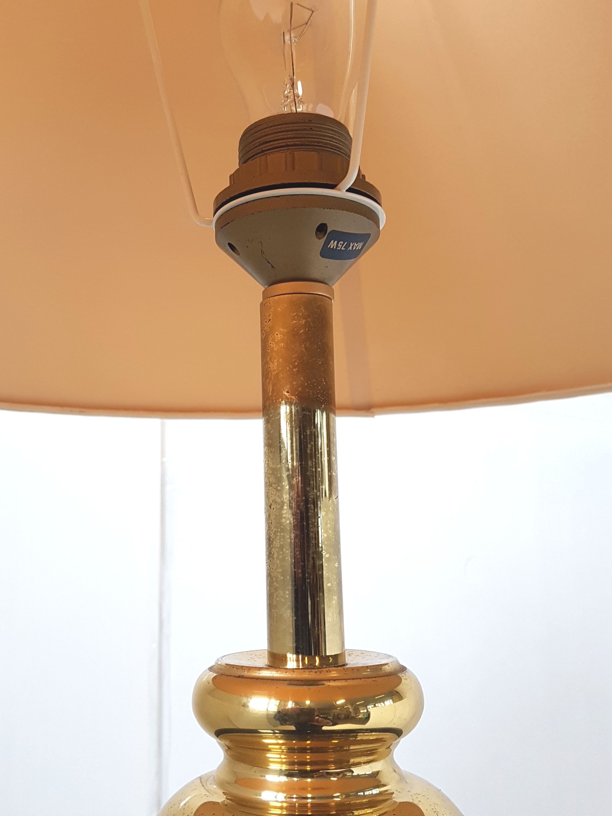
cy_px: 408
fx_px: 613
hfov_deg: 53.1
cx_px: 306
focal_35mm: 26
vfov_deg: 67.3
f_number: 1.7
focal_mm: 4.2
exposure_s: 1/50
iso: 80
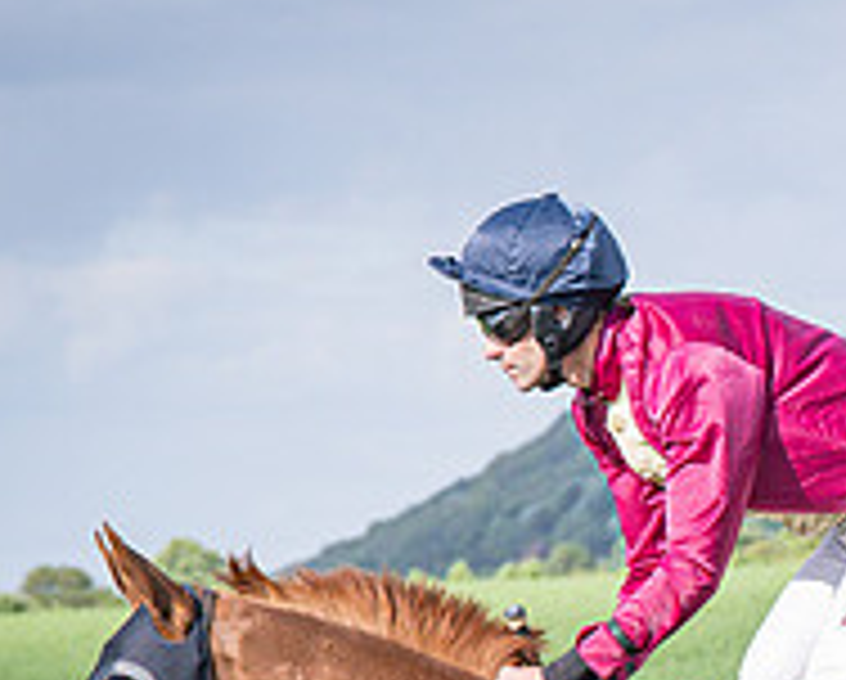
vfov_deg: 3.9
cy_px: 999
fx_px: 9906
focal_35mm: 395
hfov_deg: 4.9
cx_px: 703
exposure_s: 1/1600
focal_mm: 70
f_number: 4.5
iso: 200
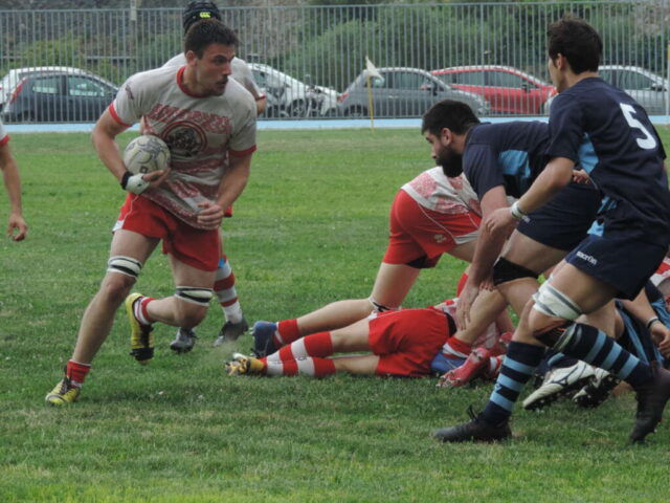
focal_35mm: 200
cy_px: 252
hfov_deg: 9.9
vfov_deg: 7.4
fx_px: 3871
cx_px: 335
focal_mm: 35.6
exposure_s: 1/800
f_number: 4.6
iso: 400
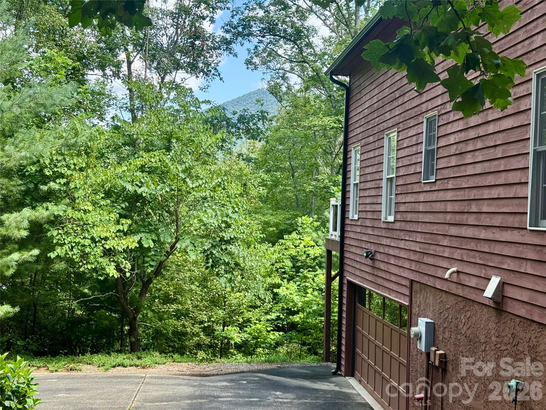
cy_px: 205
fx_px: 757
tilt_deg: -0.4
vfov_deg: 30.3
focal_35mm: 48
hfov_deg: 39.7
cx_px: 273
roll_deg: -1.9
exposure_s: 1/454
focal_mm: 6.76
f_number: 1.78
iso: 64
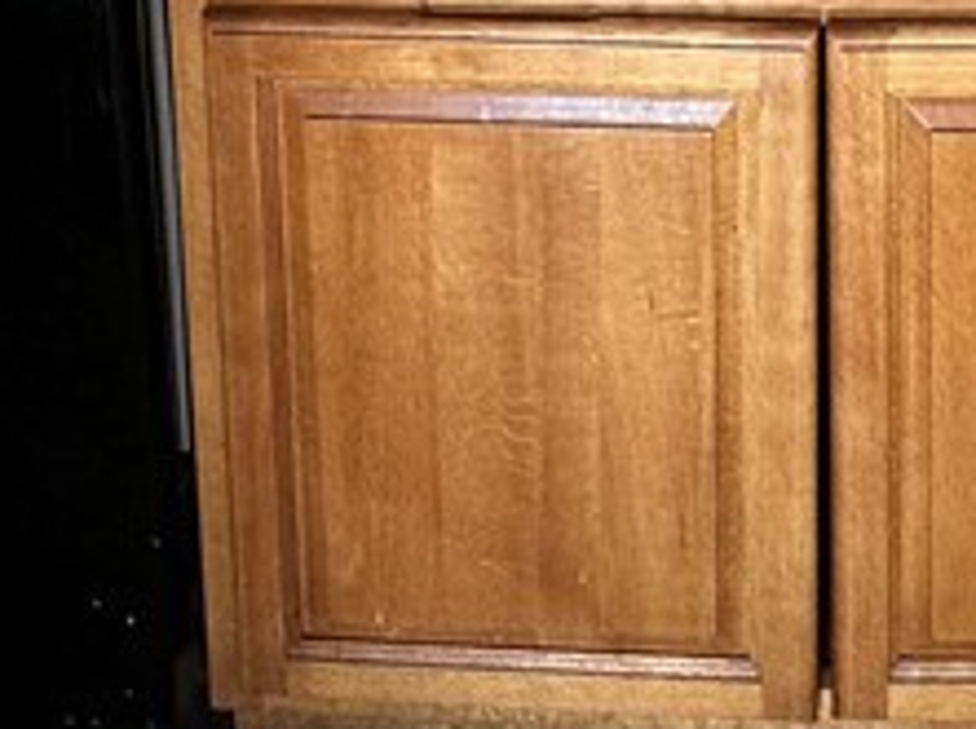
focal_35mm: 65
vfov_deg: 17.1
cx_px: 720
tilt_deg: -8.4
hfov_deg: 29.4
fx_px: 1830
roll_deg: +1.1
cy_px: -689
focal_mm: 2.22
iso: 80
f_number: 2.2
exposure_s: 1/120
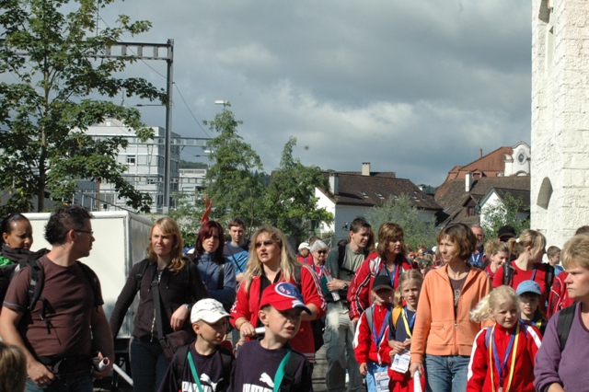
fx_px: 1717
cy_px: 196
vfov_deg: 13.0
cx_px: 294
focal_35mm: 105
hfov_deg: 19.5
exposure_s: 1/800
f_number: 14
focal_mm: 70
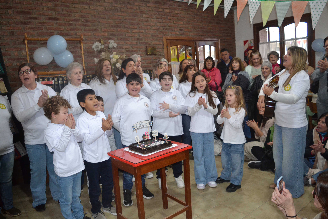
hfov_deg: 67.4
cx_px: 164
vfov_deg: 47.9
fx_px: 246
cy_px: 110
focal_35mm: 27
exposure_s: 1/60
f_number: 3.5
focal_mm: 18
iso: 1800
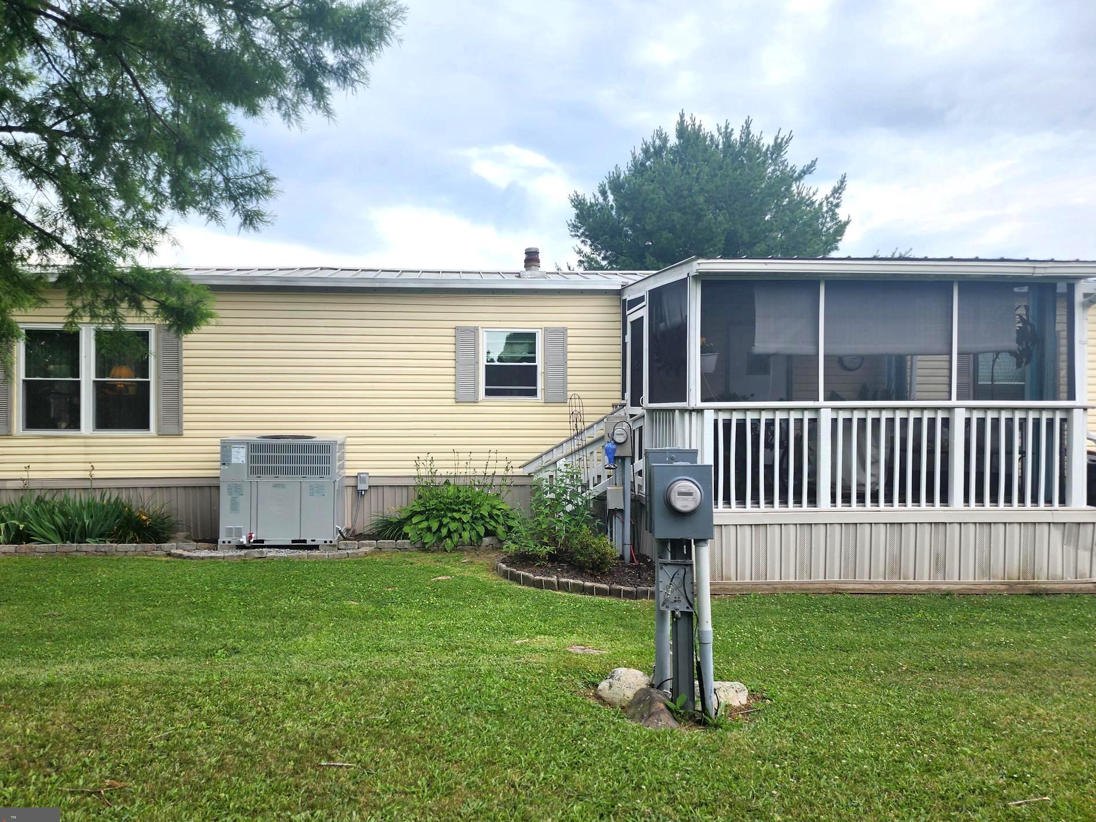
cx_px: 510
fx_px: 792
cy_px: 408
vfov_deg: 54.9
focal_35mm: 25
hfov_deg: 69.3
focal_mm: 6.4
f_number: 1.8
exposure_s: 1/178
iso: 12
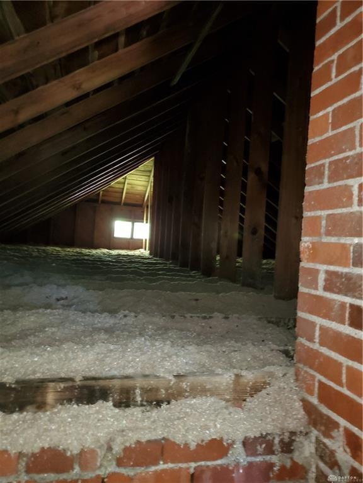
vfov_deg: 67.3
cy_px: 242
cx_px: 182
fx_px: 364
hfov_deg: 53.1
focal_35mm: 26
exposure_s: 1/6
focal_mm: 4.3
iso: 320
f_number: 1.5
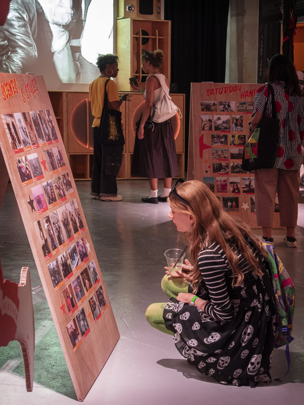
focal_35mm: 66
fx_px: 773
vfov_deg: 29.4
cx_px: 152
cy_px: 202
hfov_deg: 22.3
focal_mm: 33
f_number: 4
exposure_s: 1/13
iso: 1600
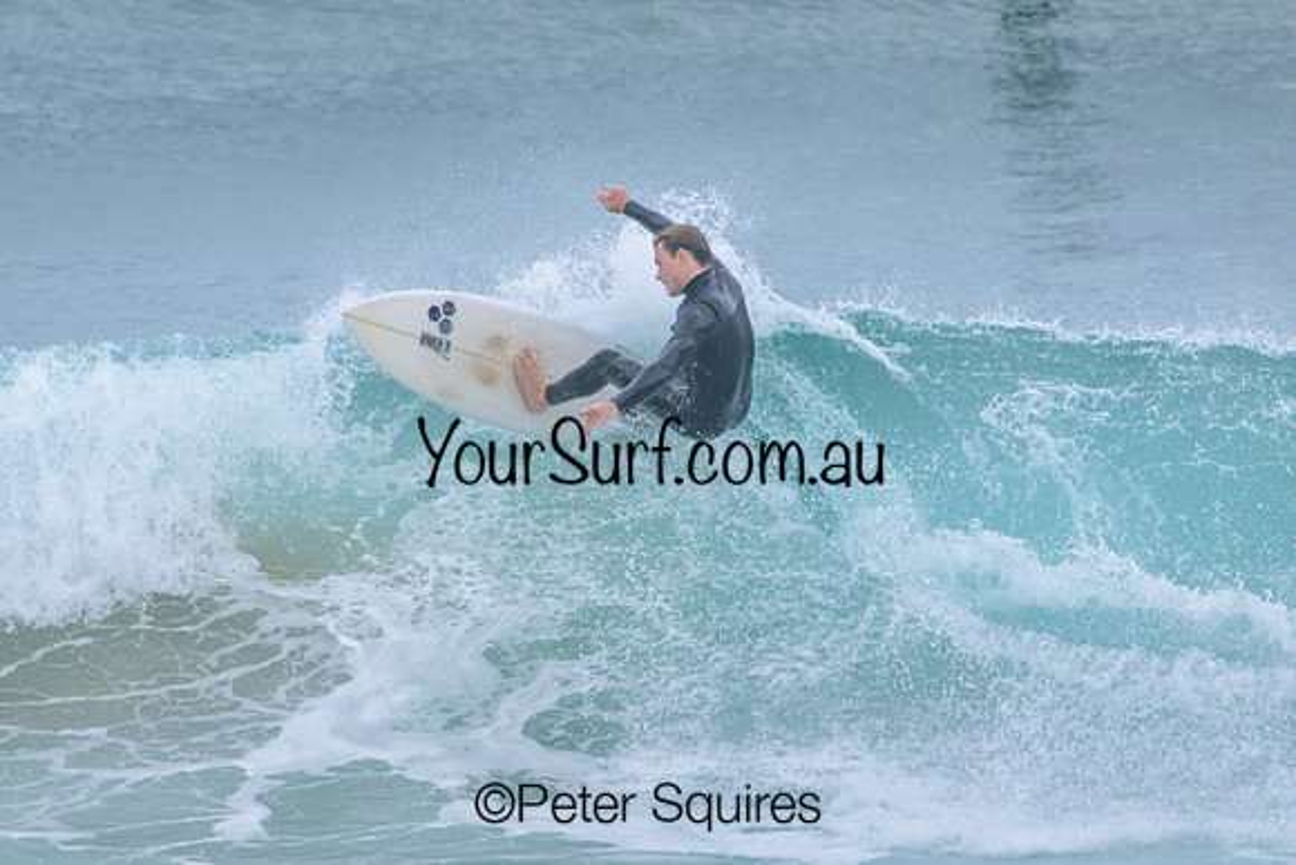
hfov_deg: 2.3
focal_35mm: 900
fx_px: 32406
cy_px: 432
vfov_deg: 1.5
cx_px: 648
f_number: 11
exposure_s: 1/2000
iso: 1400
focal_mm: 900
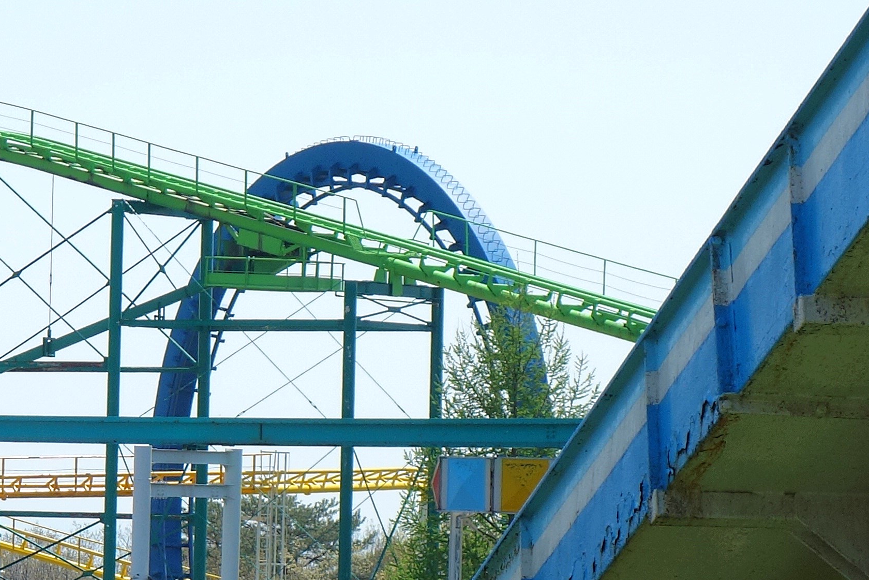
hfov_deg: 8.1
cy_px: 644
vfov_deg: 5.4
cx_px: -19
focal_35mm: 254
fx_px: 6131
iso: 125
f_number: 5.6
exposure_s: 1/500
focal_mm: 29.15
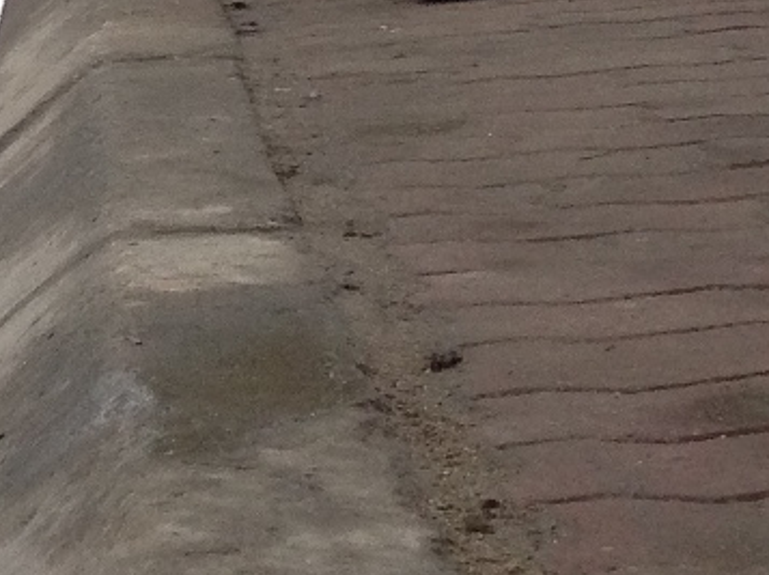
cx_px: -767
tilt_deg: -0.5
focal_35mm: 151
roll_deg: +2.9
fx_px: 3351
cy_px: -209
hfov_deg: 11.7
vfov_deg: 9.6
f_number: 2.4
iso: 100
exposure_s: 1/120
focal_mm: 4.12
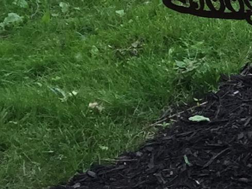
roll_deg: -2.8
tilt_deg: -15.1
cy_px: -187
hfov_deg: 9.8
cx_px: 600
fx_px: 1296
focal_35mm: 178
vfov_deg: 8.0
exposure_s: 1/100
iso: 50
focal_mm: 4.15
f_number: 2.2
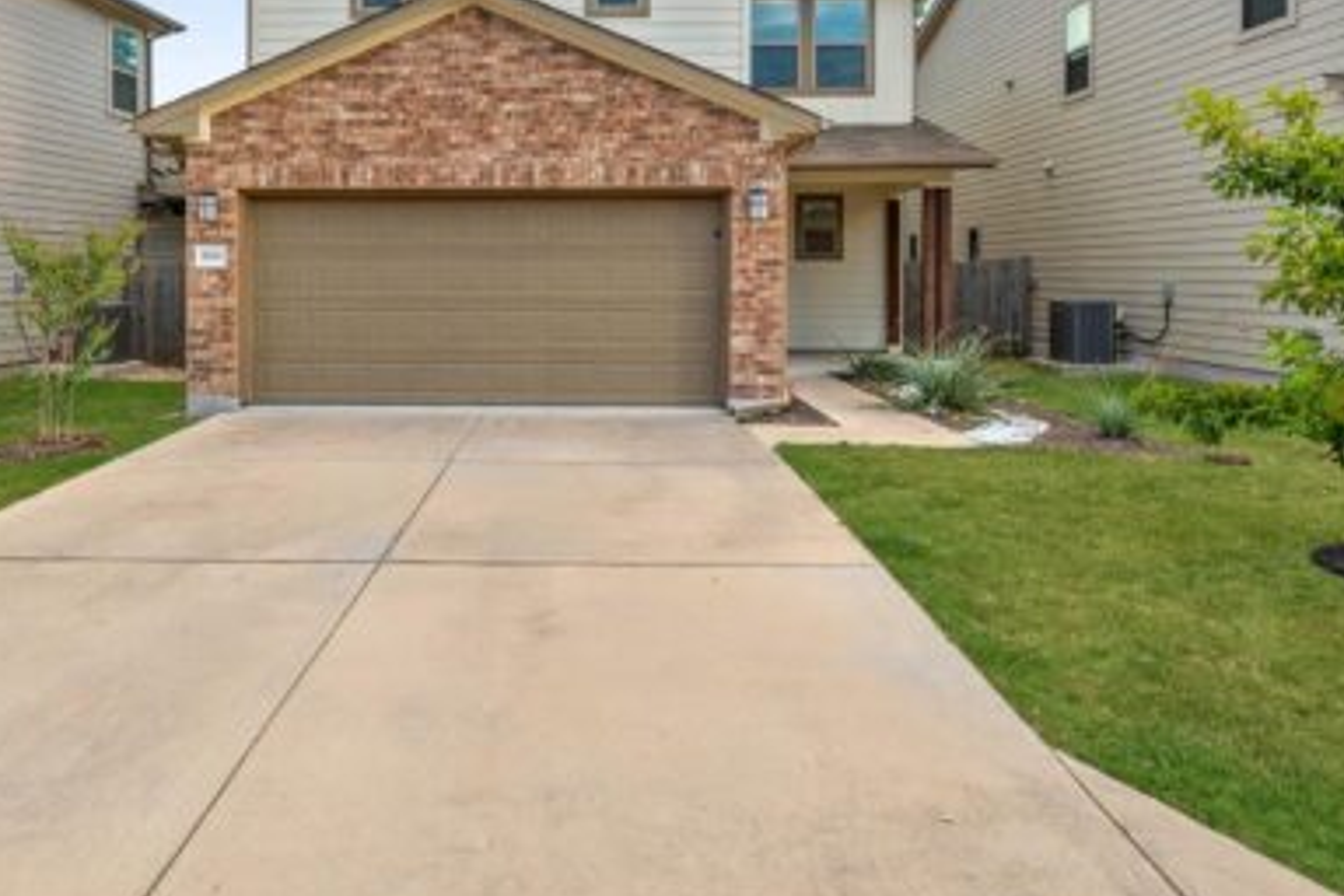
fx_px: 933
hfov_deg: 71.2
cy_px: 214
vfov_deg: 49.1
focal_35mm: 25
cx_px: 581
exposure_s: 1/30
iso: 250
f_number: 8
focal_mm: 16
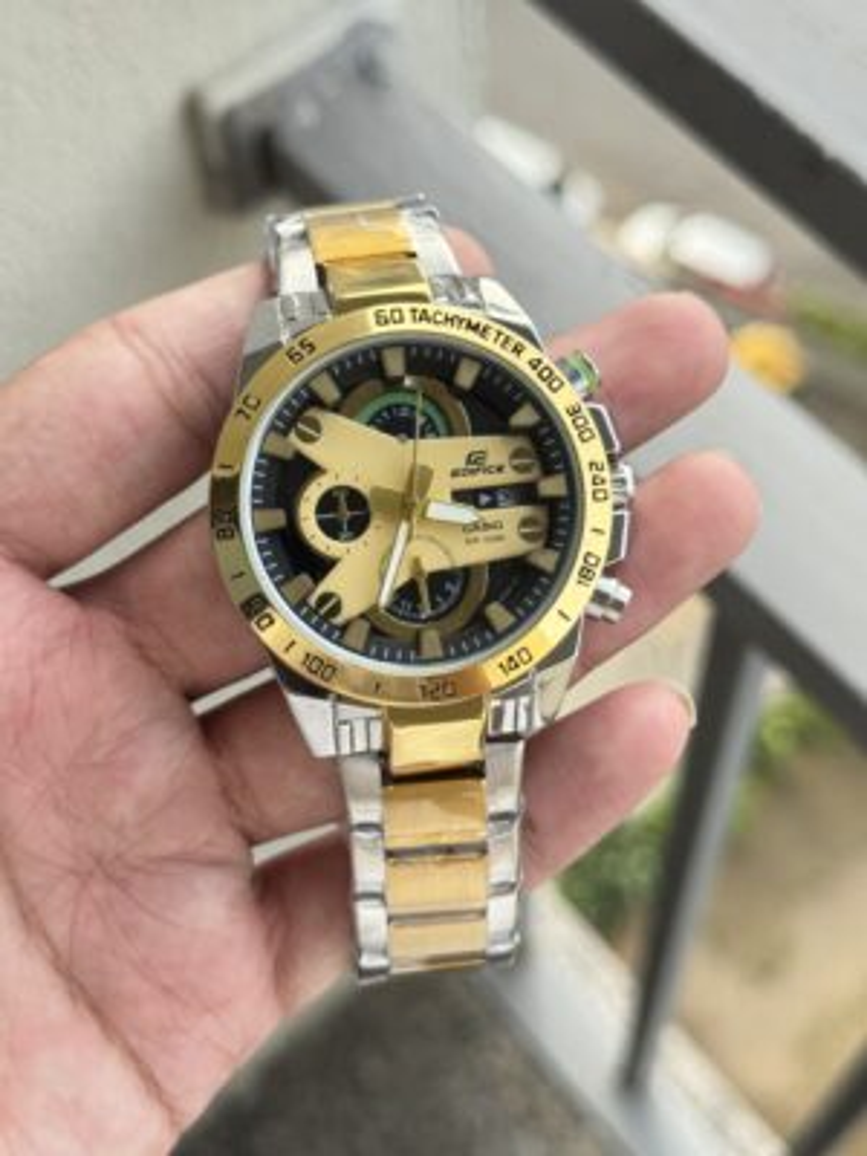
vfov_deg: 39.7
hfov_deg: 30.3
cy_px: 578
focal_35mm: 48
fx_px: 1603
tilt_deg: -60.7
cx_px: 434
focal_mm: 6.76
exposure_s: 1/621
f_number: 1.78
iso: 64
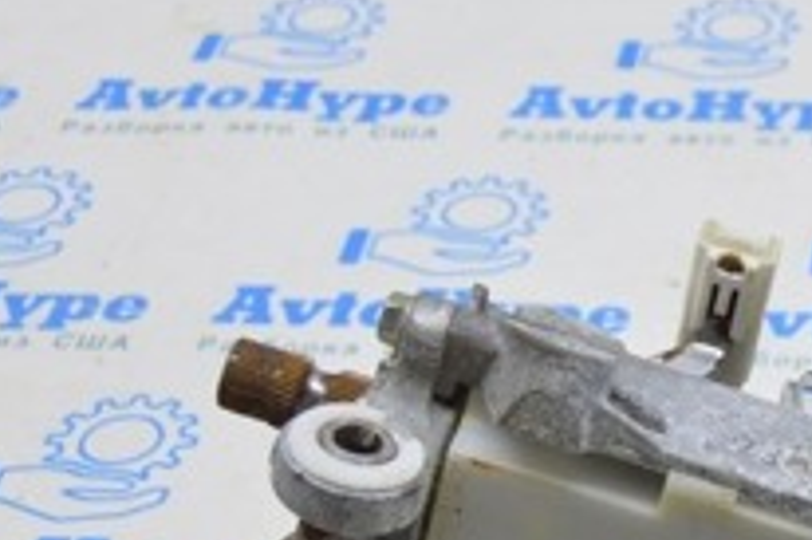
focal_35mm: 121
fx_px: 2727
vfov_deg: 11.2
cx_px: 1049
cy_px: 558
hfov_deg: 16.1
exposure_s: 1/20
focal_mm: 26
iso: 400
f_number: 5.6
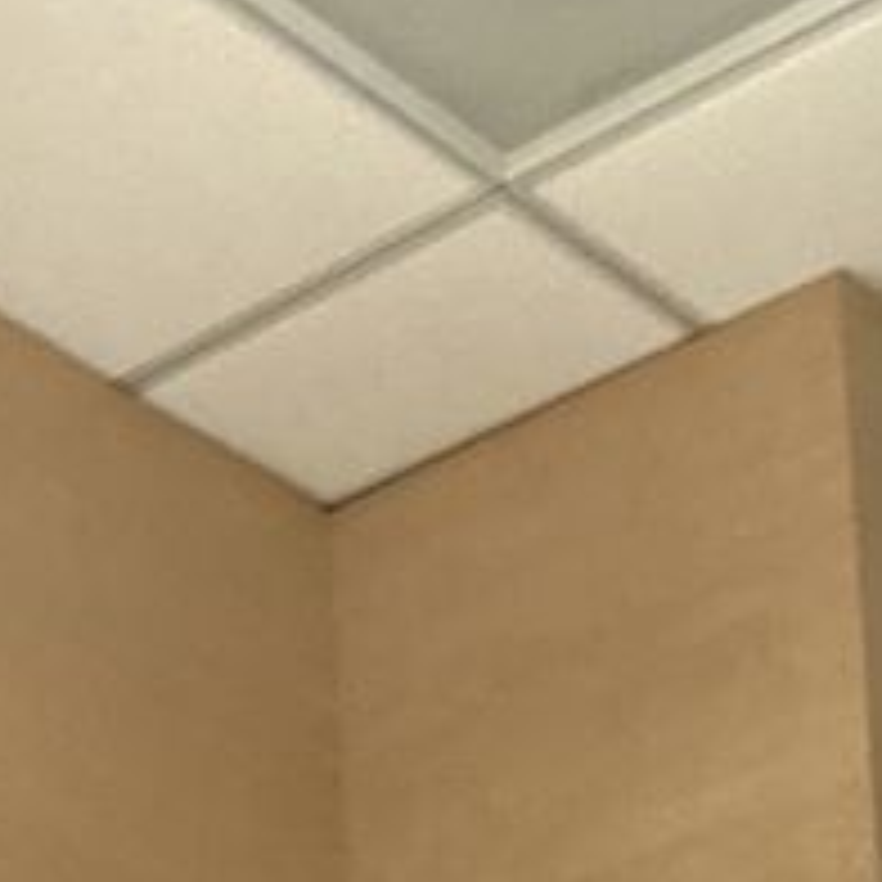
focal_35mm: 144
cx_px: -891
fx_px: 4151
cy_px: 2360
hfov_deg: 11.0
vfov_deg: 10.0
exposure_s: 1/25
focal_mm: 2.69
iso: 320
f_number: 1.9
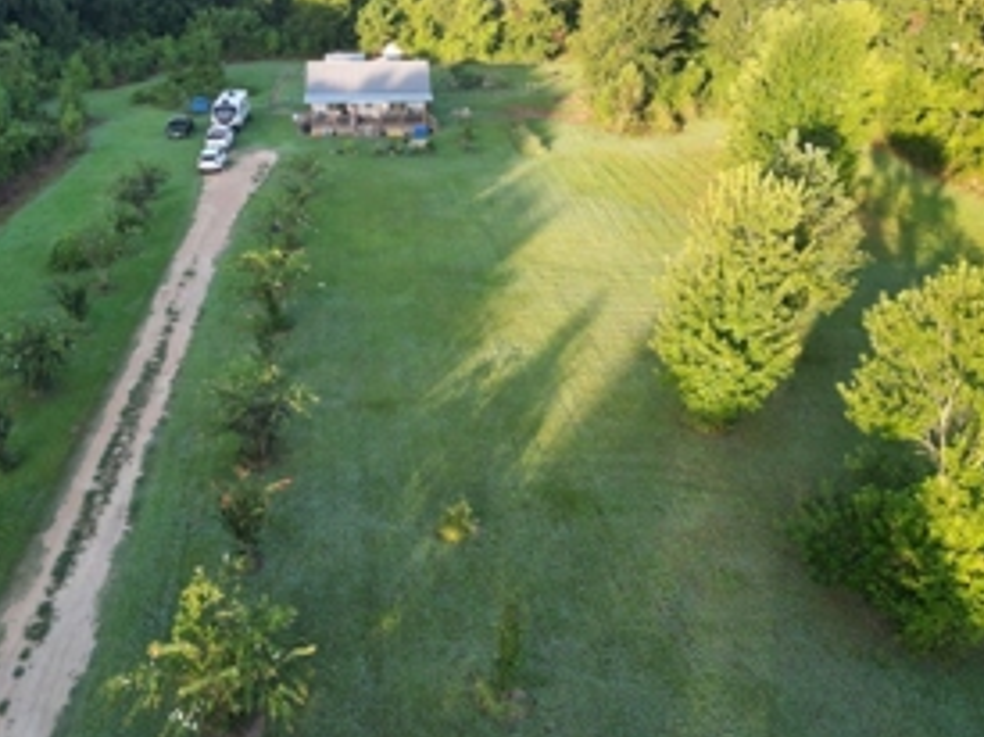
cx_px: 342
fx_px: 909
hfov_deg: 55.8
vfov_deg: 43.9
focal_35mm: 32
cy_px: 295
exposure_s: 1/350
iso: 100
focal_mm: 6.72
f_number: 1.7
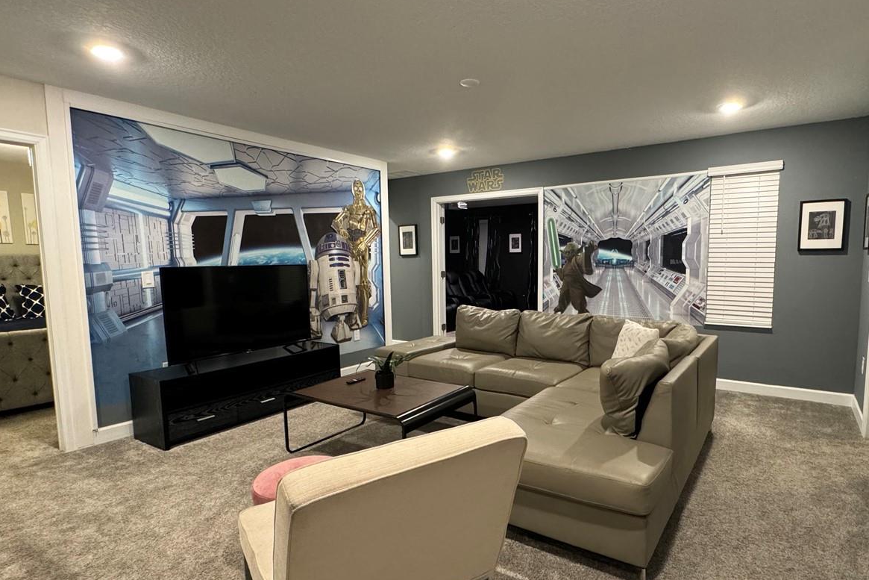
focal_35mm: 20
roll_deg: +0.6
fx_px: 483
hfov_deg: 83.6
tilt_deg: -6.4
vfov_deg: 61.9
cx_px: 487
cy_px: 307
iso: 640
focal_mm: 2.22
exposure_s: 1/60
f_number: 2.2
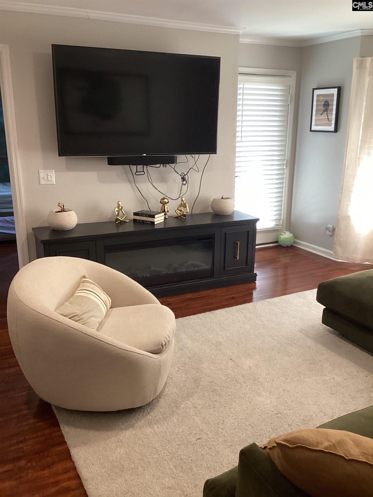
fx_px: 445
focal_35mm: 31
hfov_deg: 45.4
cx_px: 186
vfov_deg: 58.4
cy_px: 248
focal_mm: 3.3
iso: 125
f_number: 2.4
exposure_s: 1/60
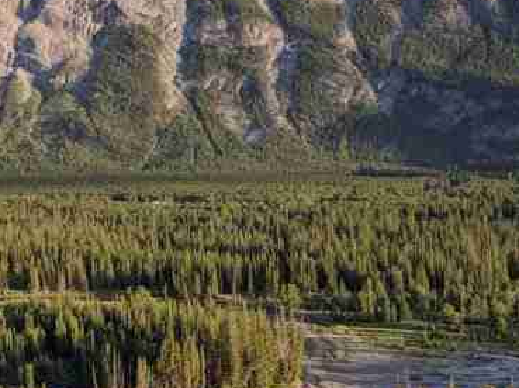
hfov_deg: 26.0
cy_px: 181
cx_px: 266
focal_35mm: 75
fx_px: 1123
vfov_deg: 19.6
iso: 48
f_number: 1.8
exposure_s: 1/734
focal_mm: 4.44
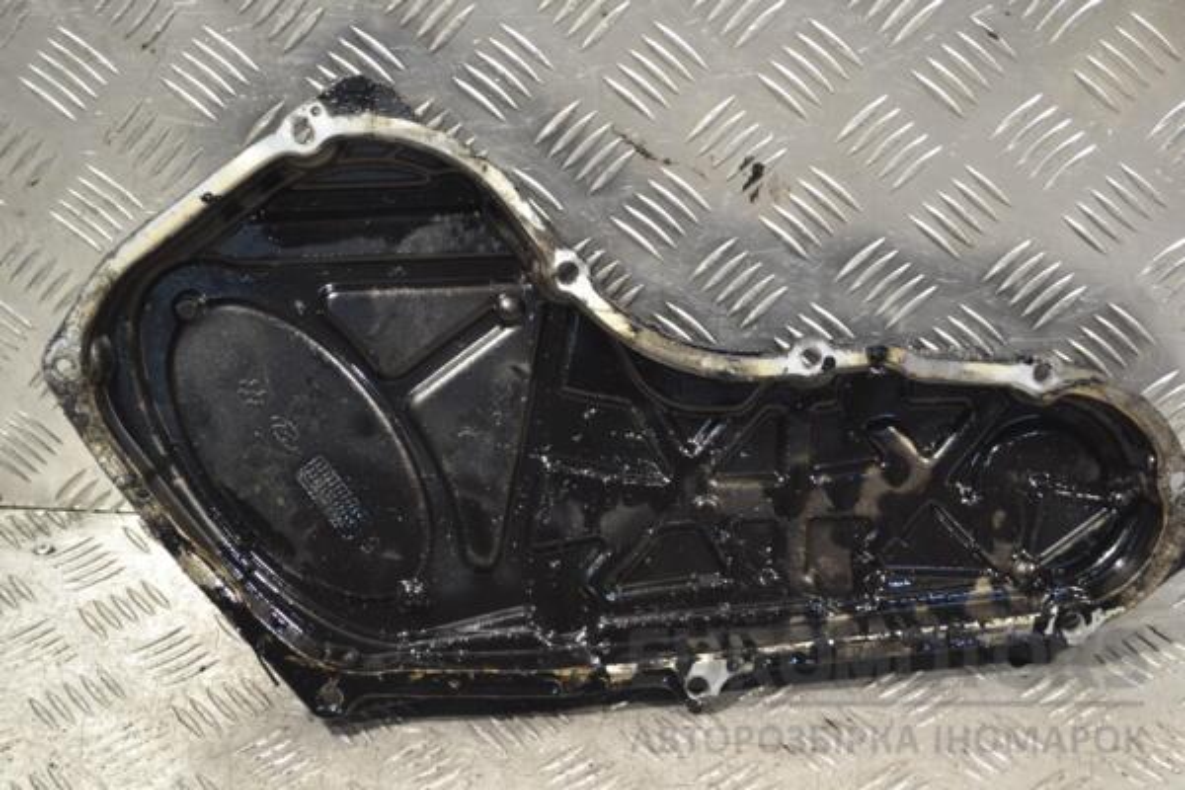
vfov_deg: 20.6
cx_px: 592
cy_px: 395
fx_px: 2172
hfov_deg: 30.5
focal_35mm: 66
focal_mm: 44
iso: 900
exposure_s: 1/60
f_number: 5.3
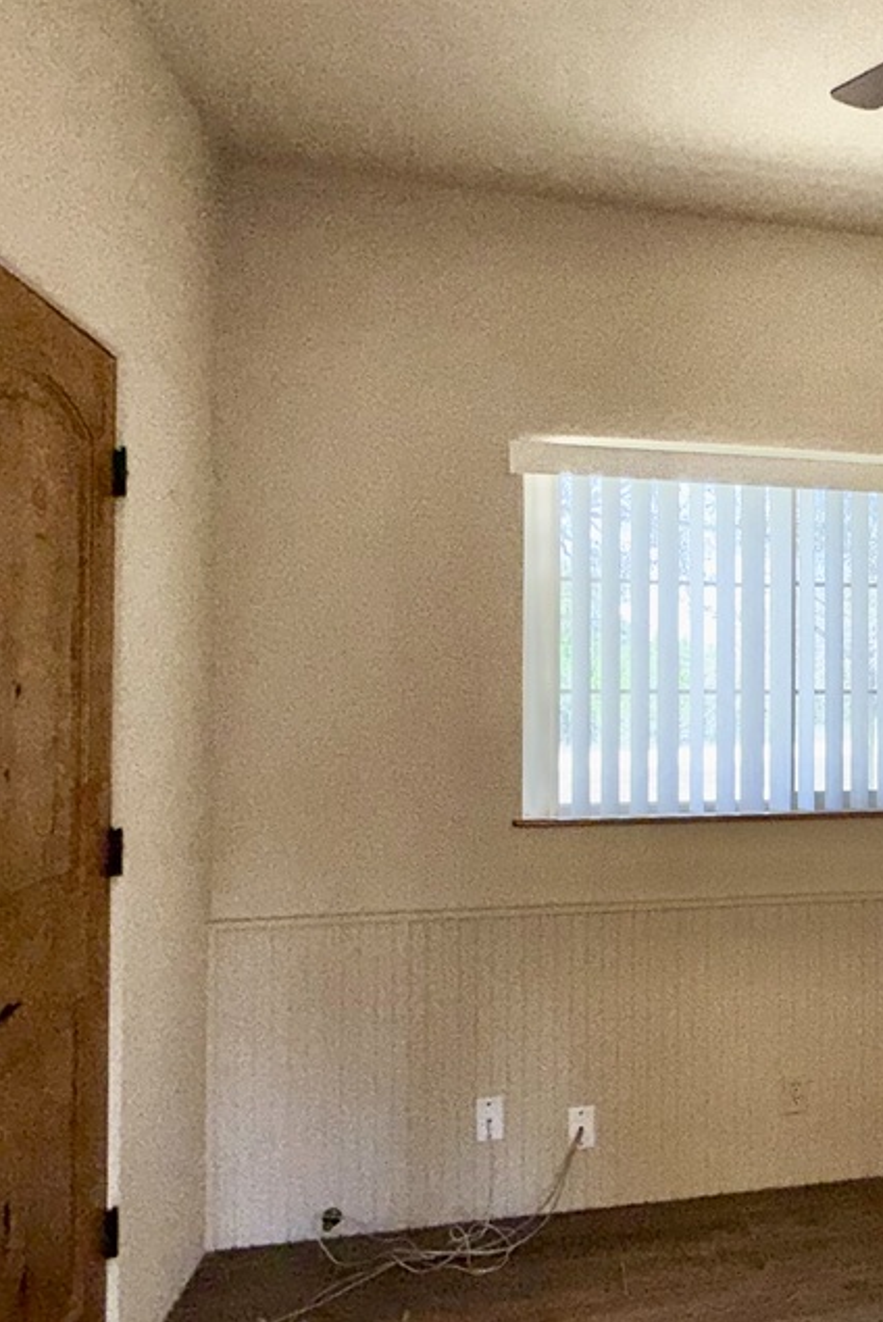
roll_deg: +0.2
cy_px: 683
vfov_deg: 57.2
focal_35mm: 33
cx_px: 898
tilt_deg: +0.1
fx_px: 1213
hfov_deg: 35.8
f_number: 2.2
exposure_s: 1/120
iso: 32
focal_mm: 2.22
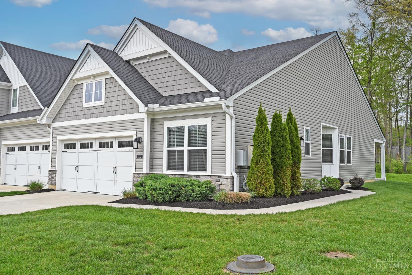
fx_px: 343
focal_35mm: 30
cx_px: 206
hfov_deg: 61.9
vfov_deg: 43.6
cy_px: 138
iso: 100
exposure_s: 1/320
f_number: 7.1
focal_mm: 30
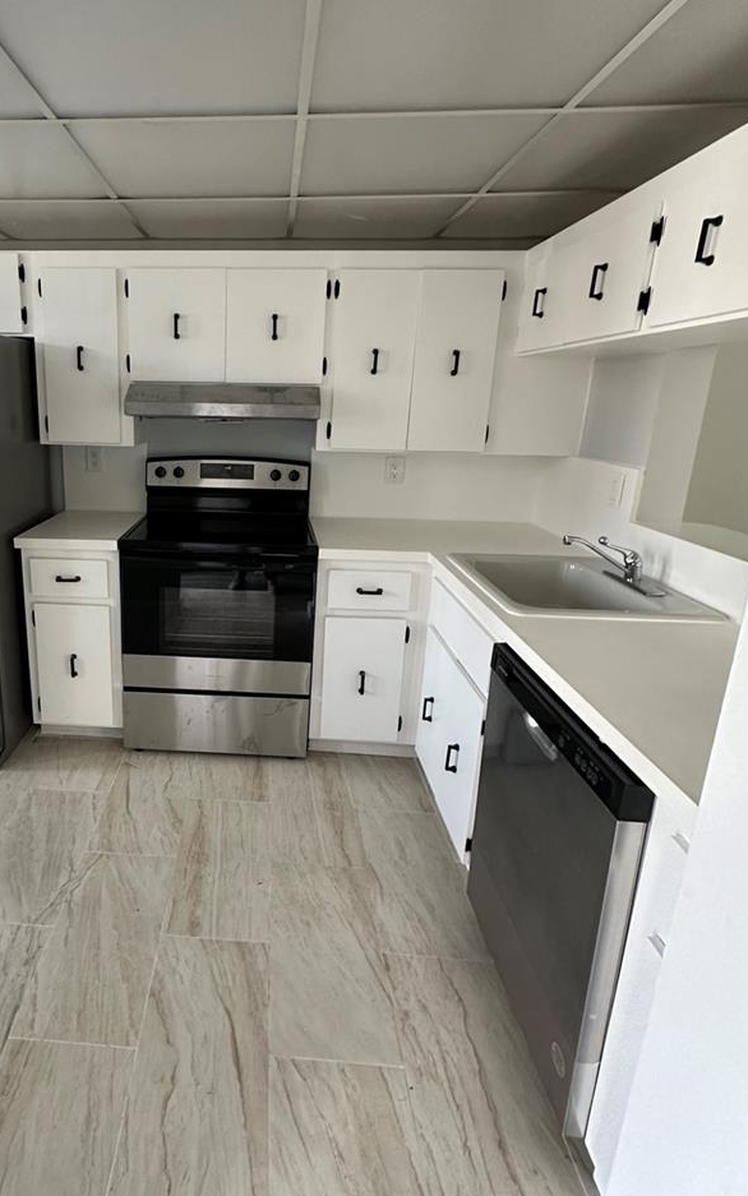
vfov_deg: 87.8
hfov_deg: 60.1
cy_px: 551
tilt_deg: -15.4
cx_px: 225
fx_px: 619
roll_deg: -1.2
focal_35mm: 19
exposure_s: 1/60
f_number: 2.2
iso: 200
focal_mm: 2.22
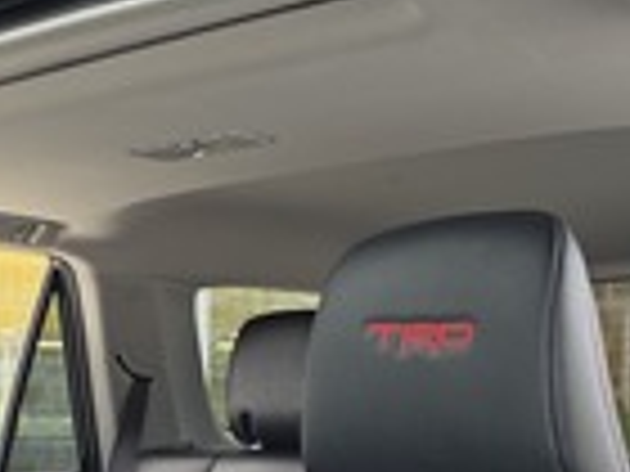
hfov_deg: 27.2
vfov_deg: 20.6
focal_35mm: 69
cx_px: 68
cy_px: 474
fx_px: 1256
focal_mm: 6.5
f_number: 1.4
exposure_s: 1/180
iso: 125
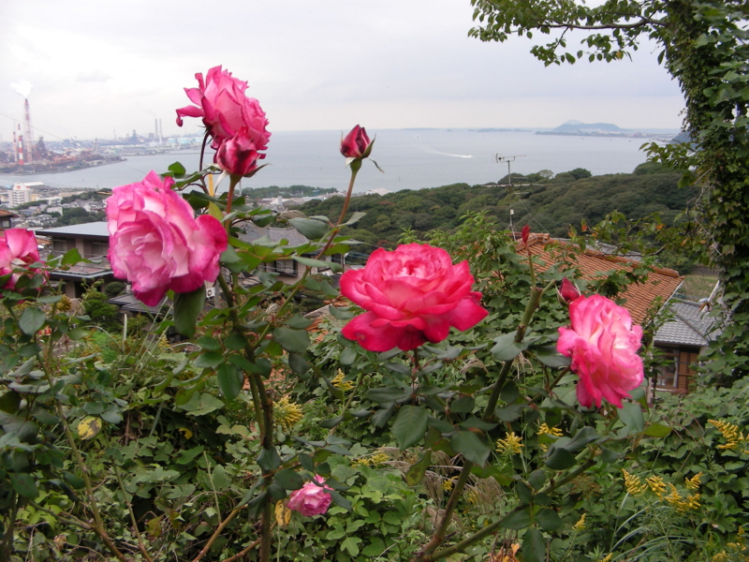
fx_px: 822
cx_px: 374
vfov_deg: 37.7
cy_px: 281
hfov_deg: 49.0
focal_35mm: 38
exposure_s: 1/87
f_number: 3.5
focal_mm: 6.3
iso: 50
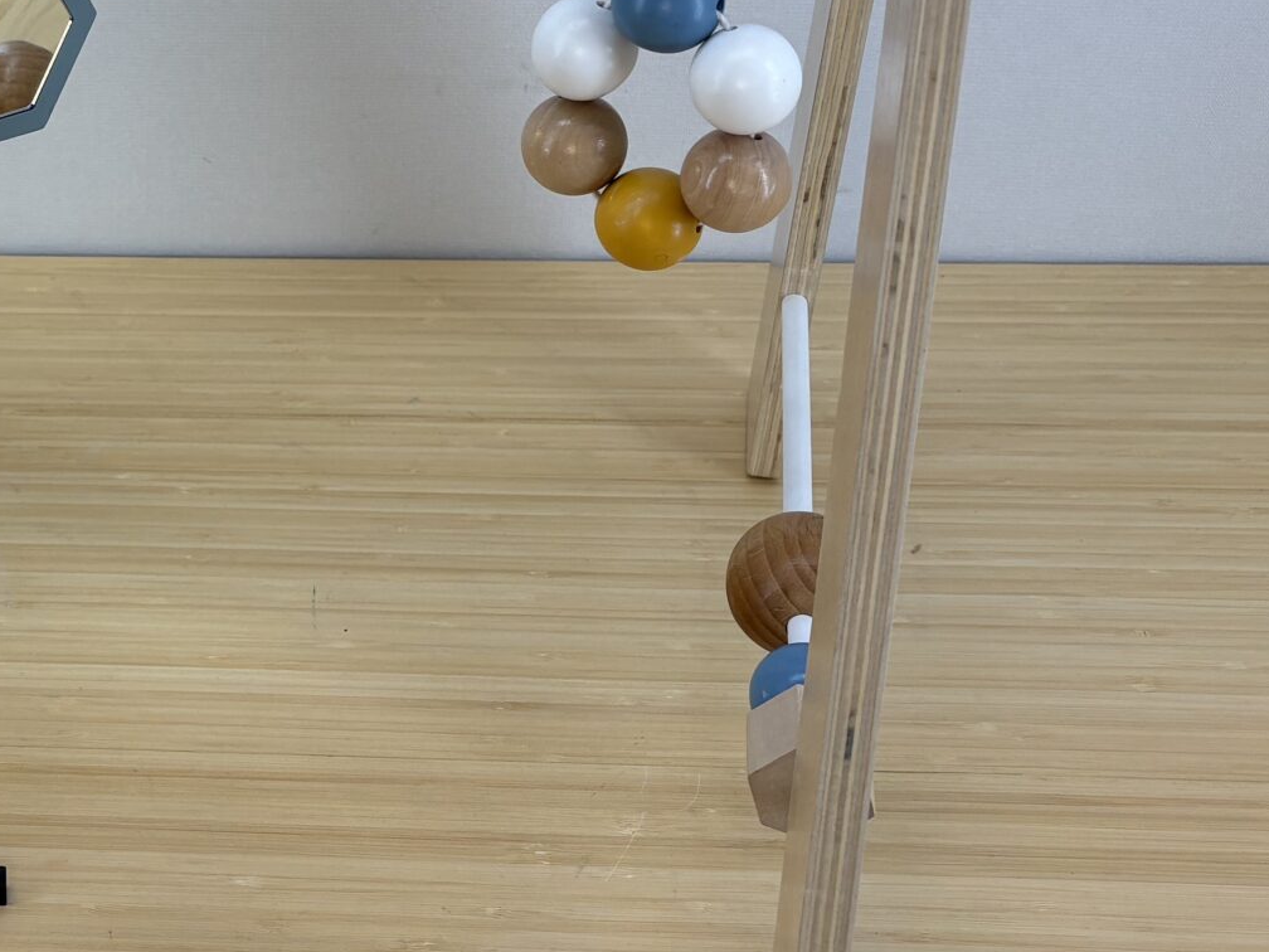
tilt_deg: -29.8
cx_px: 8
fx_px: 2420
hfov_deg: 27.7
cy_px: 247
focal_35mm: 66
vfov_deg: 22.1
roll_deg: +2.0
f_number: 1.6
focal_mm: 5.96
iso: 50
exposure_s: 1/392
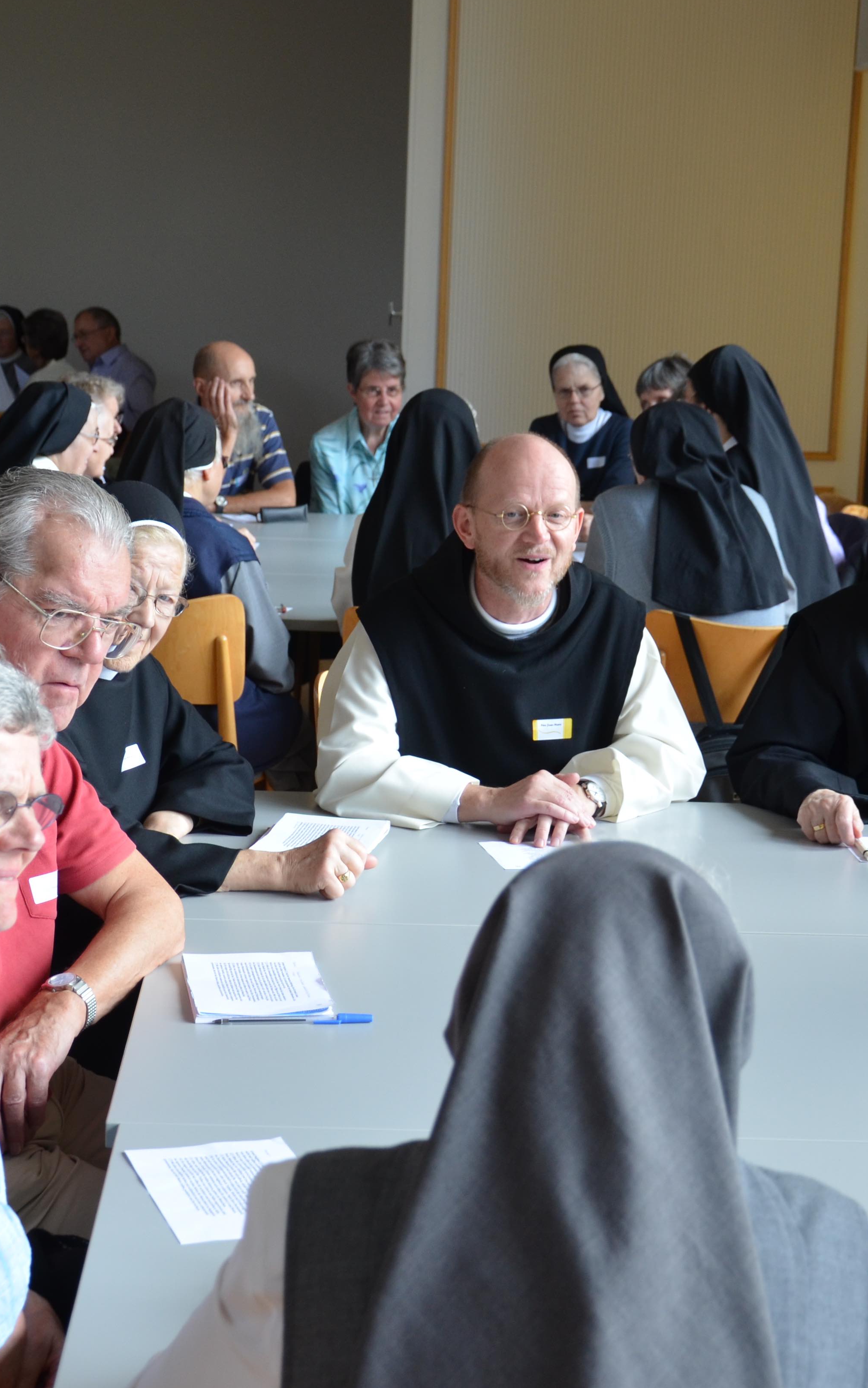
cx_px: 379
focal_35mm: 65
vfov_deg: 31.5
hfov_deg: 20.0
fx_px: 2461
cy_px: 693
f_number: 4.5
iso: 400
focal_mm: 28
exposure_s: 1/80
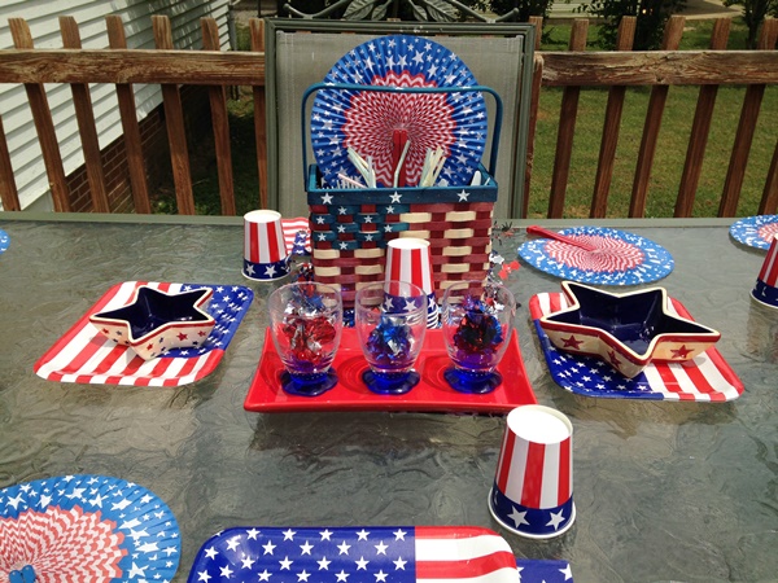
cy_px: 292
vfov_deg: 42.9
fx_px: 742
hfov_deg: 55.4
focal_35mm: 33
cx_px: 389
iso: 50
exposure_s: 1/2088
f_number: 2.4
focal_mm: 4.12
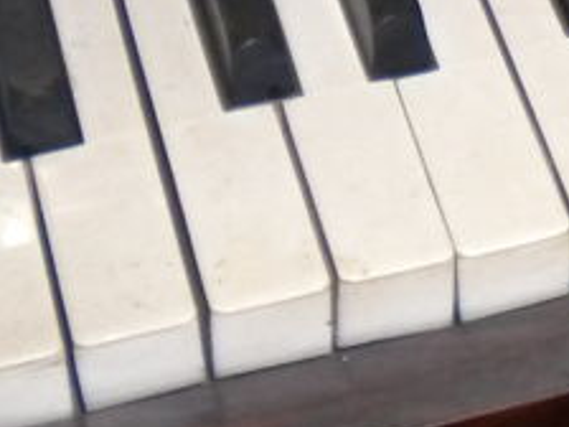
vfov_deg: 9.2
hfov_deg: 12.2
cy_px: -272
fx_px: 2564
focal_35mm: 156
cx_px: 780
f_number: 3.1
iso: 400
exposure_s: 1/30
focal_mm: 6.3
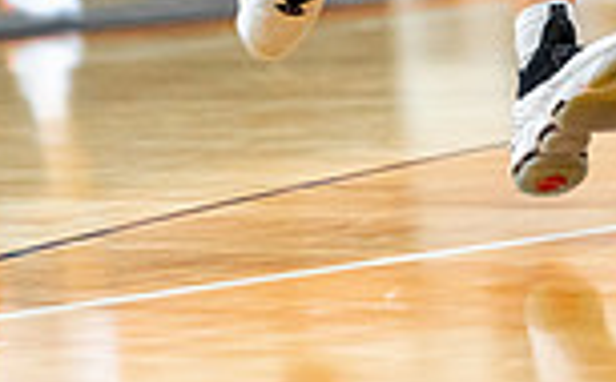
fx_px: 6854
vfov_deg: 3.2
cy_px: -474
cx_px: 580
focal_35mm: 409
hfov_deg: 5.1
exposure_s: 1/1000
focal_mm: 136
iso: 2000
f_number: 2.8
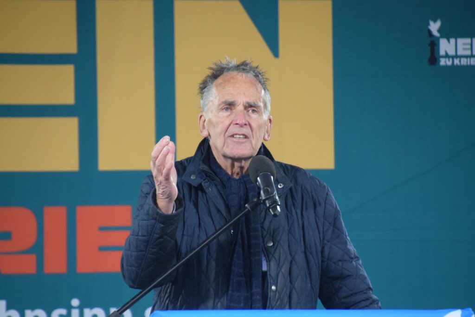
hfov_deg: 5.7
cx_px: 238
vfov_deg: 3.8
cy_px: 158
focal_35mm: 360
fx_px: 4750
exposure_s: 1/250
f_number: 6.3
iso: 3200
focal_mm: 240
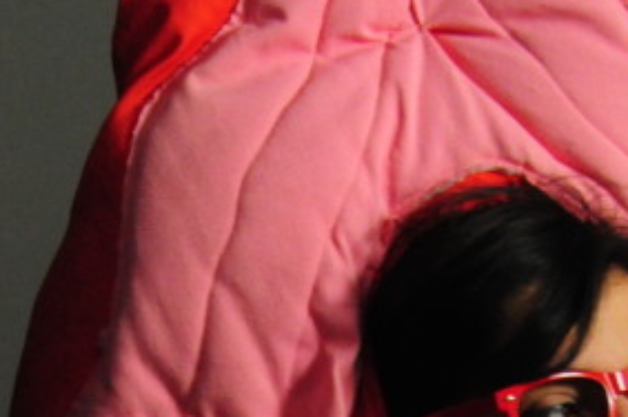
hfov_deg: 8.1
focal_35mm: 253
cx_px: 333
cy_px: 620
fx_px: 4408
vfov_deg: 5.4
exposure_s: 1/30
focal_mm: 70
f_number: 5
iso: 5000
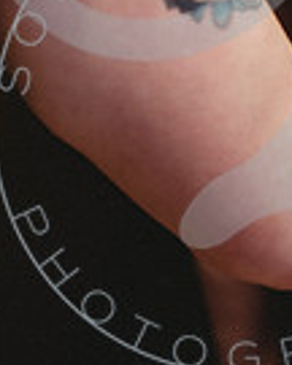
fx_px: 1890
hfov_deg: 8.7
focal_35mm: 175
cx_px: 365
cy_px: -81
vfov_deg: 10.8
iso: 1000
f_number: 2.8
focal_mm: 56
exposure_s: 1/125
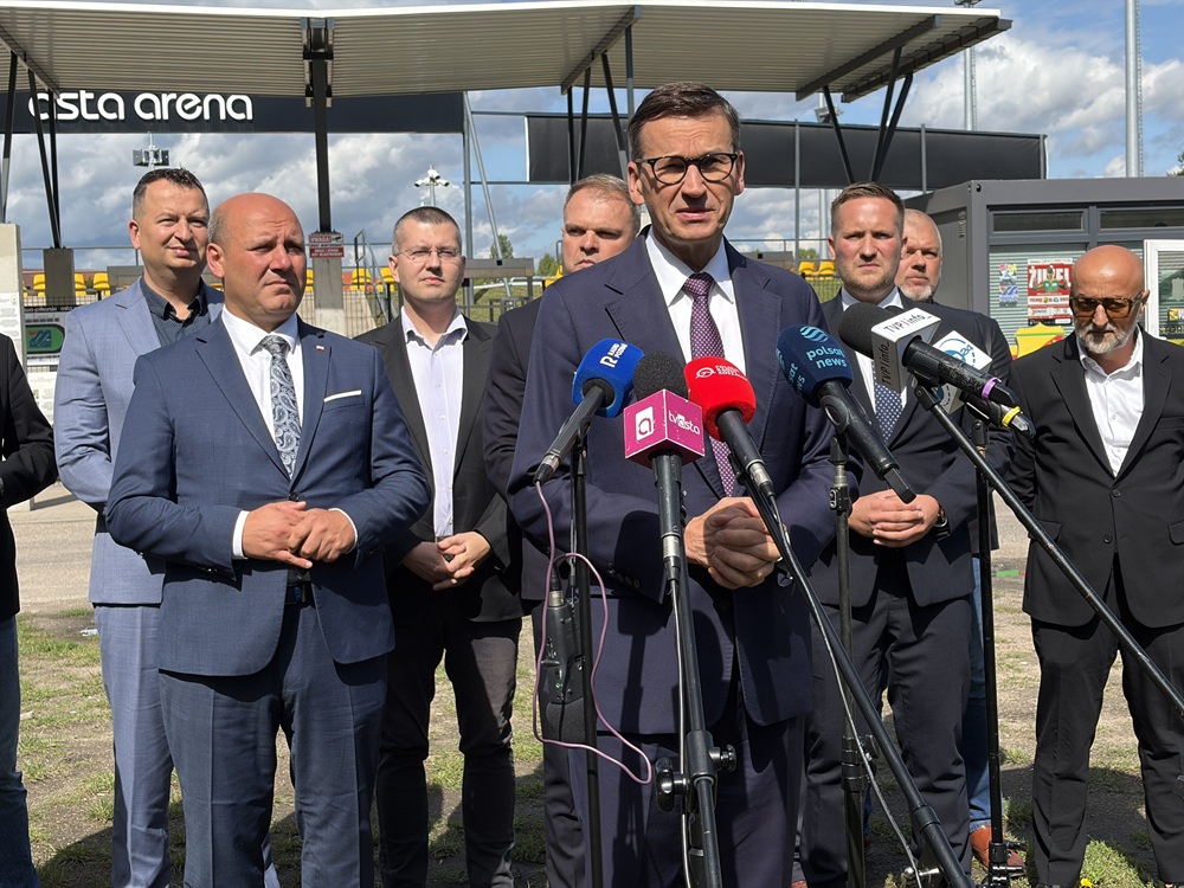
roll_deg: +3.0
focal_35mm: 52
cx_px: 592
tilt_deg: -3.4
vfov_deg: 28.0
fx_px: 1779
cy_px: 444
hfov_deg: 36.8
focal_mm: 5.96
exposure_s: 1/4065
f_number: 1.6
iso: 32
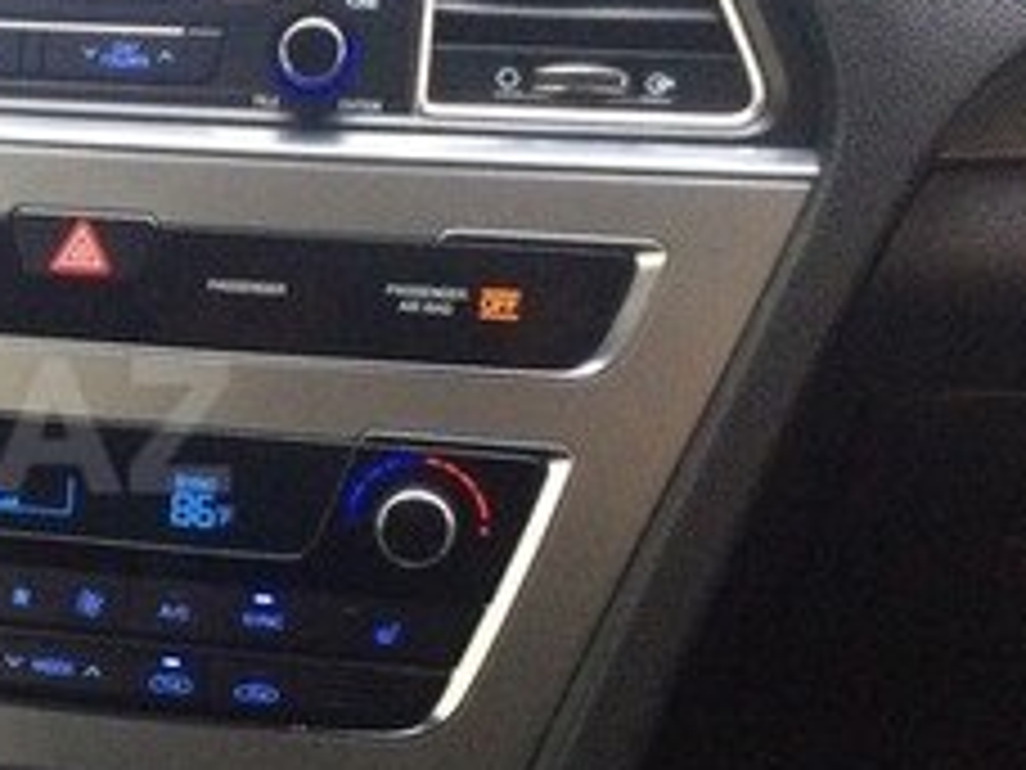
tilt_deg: -27.5
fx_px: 2490
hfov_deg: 21.5
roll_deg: +0.3
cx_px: -230
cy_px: 426
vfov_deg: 17.6
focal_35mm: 84
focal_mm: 4.15
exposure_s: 1/33
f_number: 2.2
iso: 320
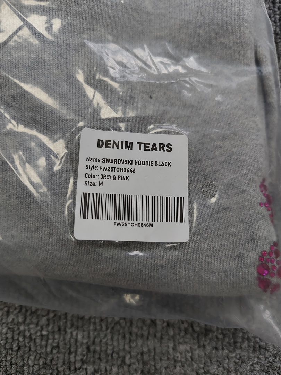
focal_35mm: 24
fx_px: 260
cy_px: 188
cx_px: 140
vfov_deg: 71.6
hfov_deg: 56.8
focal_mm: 5.56
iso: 460
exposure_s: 1/100
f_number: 1.88
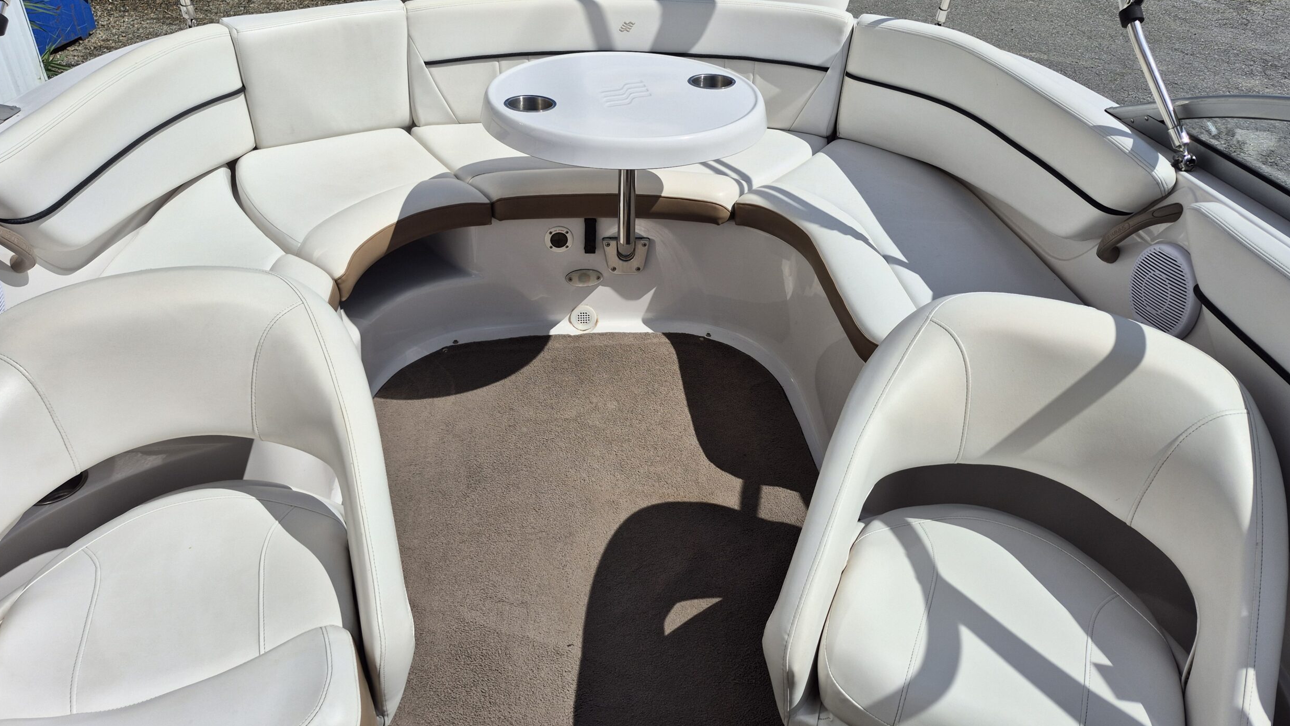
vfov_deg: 44.2
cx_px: 638
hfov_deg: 71.9
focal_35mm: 26
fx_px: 889
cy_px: 293
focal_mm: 5.4
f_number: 1.8
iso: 25
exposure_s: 1/4928
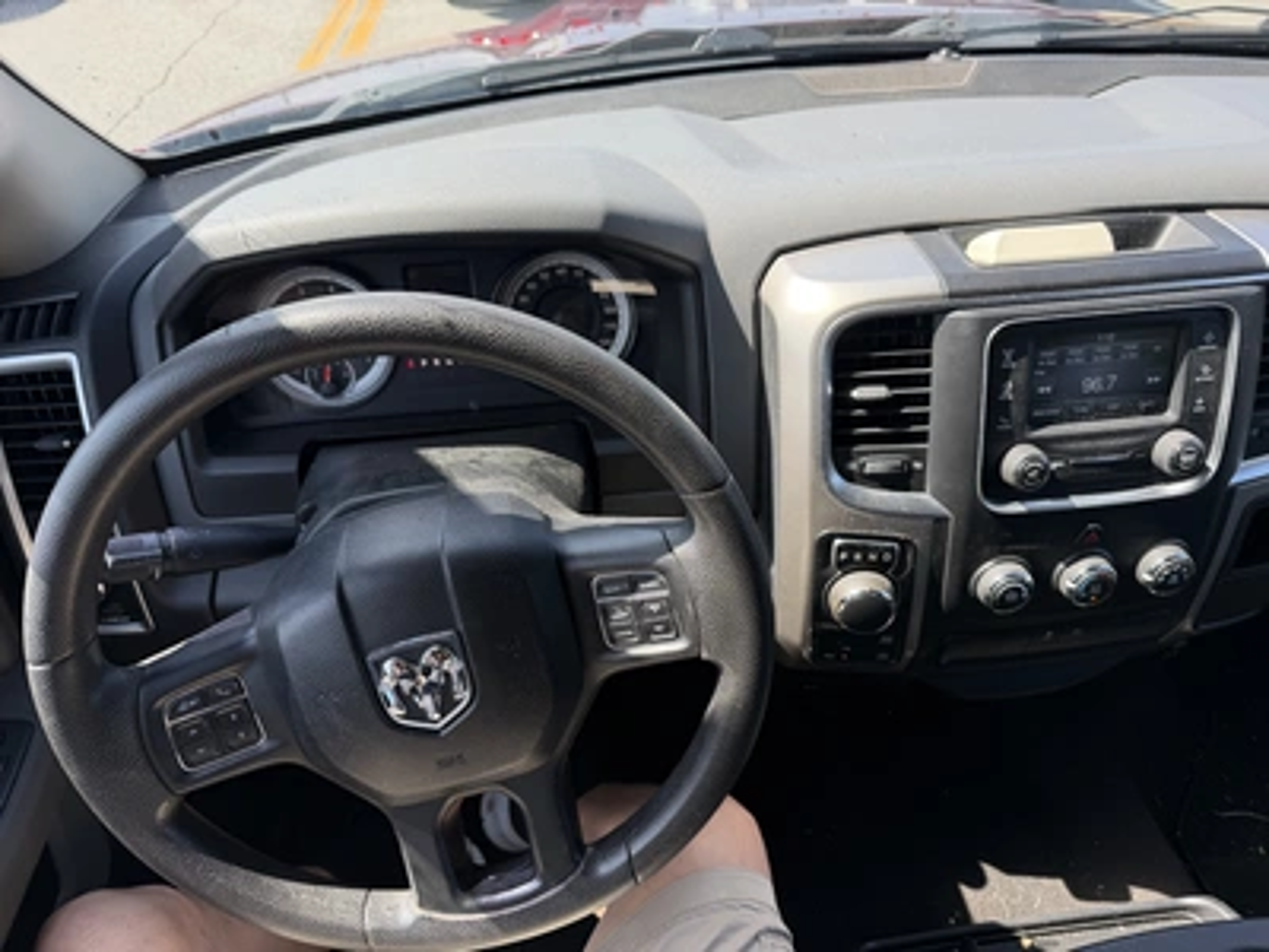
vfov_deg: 56.8
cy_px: 476
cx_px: 634
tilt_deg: -37.1
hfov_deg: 71.6
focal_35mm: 24
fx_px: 880
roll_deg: +2.2
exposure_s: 1/575
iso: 80
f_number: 1.78
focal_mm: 6.76
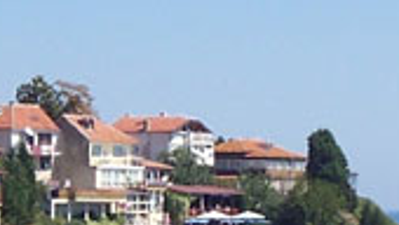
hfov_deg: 10.0
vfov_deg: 5.7
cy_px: 138
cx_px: 190
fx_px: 2277
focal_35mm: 215
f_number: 5.6
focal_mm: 7
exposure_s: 1/350
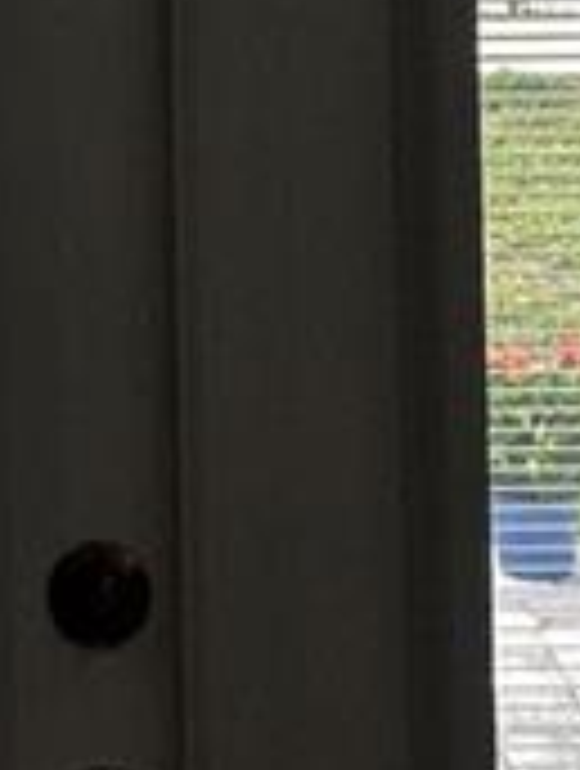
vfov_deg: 18.2
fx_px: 2181
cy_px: -324
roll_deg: +0.0
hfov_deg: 15.0
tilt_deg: +2.1
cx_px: 99
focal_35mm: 98
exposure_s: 1/389
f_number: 2.2
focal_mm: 2.22
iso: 40
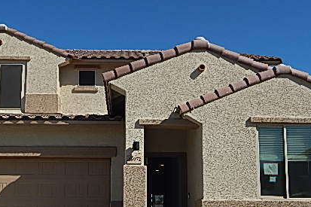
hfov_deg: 39.5
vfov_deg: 26.6
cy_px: 157
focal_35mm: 50
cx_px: 128
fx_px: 432
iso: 125
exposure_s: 1/800
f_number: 6.5
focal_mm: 5.6
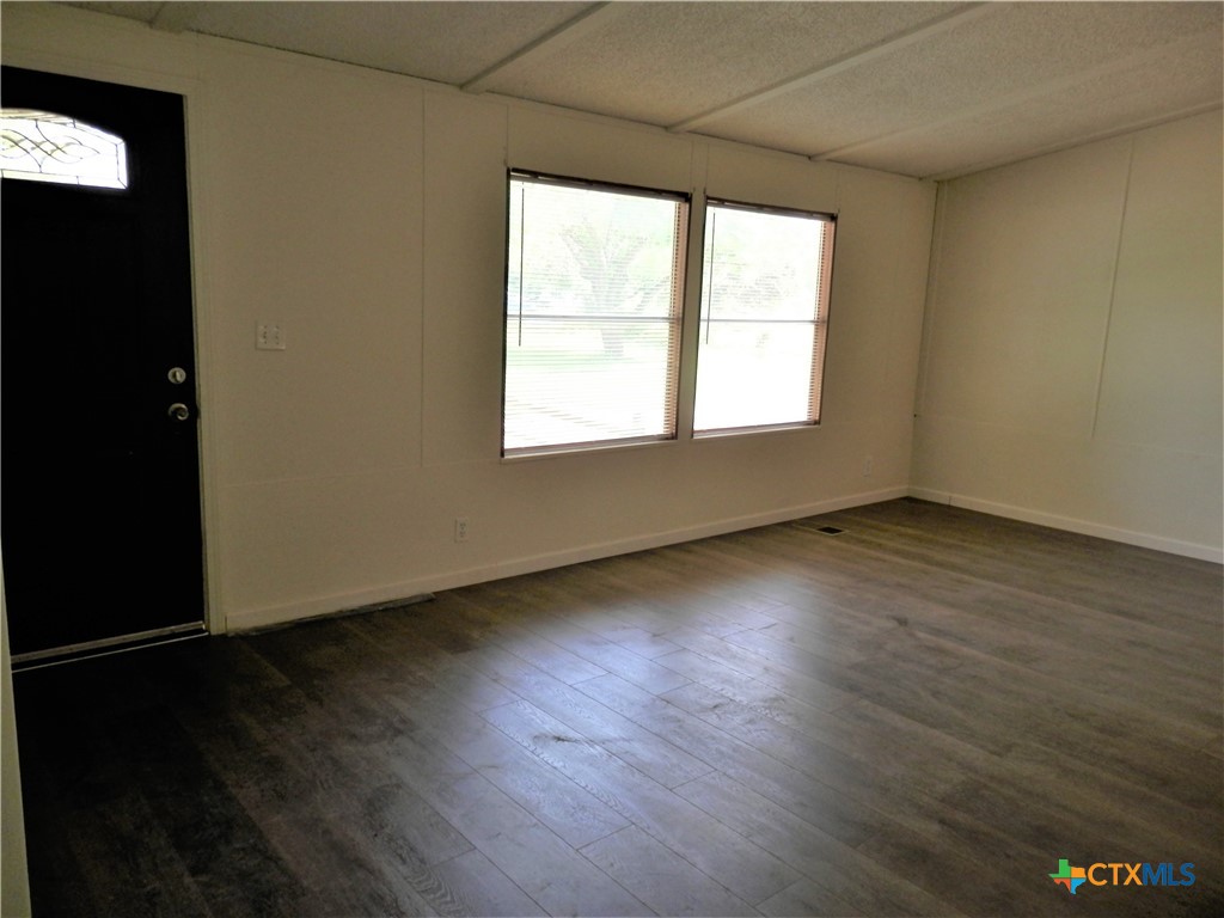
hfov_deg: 69.4
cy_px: 459
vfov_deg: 54.9
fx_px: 884
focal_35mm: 25
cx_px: 612
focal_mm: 4.5
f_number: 3
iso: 80
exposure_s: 1/50
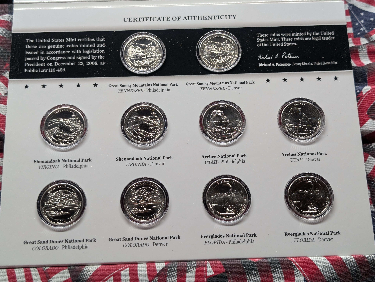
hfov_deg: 38.9
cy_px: 141
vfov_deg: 29.7
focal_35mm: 49
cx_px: 188
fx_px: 532
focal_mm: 6.9
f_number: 1.68
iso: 67
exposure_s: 1/134
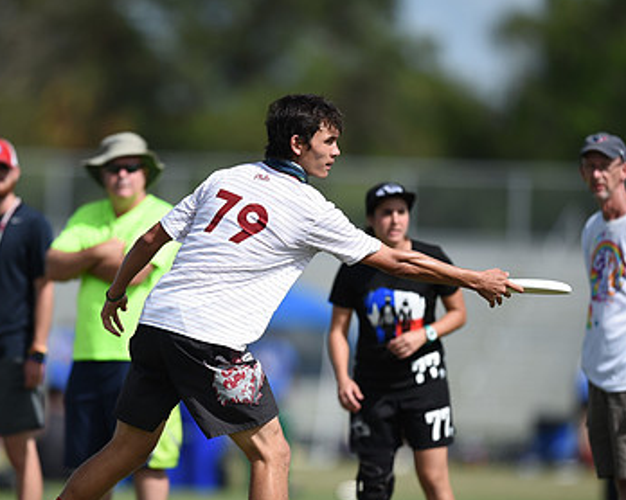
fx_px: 11592
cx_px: 221
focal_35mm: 626
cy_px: 295
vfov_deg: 2.5
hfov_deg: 3.1
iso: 100
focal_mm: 400
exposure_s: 1/2500
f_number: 2.8
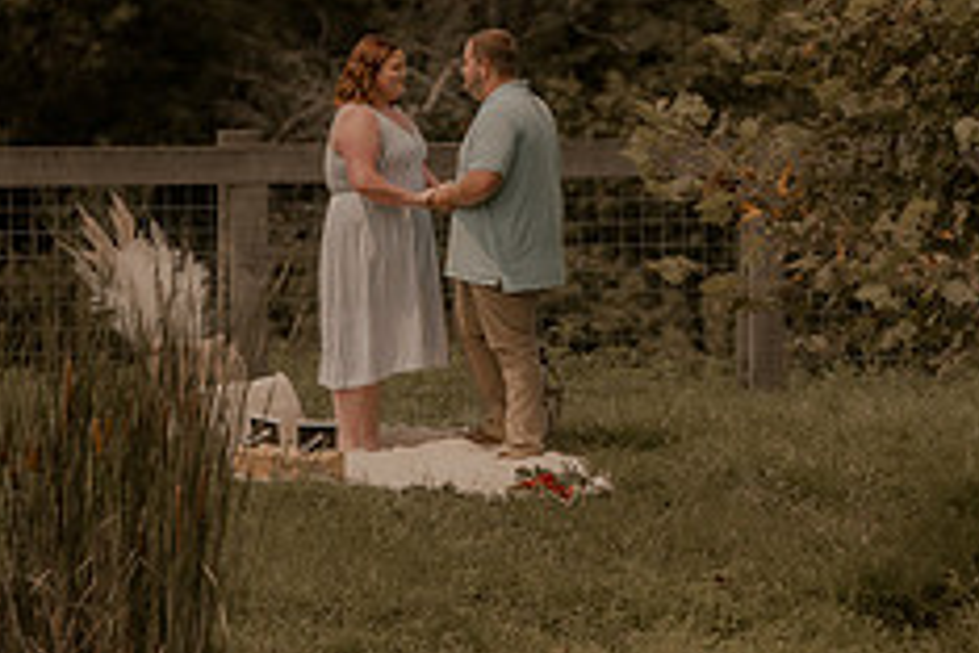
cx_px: 644
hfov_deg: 5.4
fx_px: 10333
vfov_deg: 3.6
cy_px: 322
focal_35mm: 380
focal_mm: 150
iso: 125
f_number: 2.8
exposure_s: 1/1600
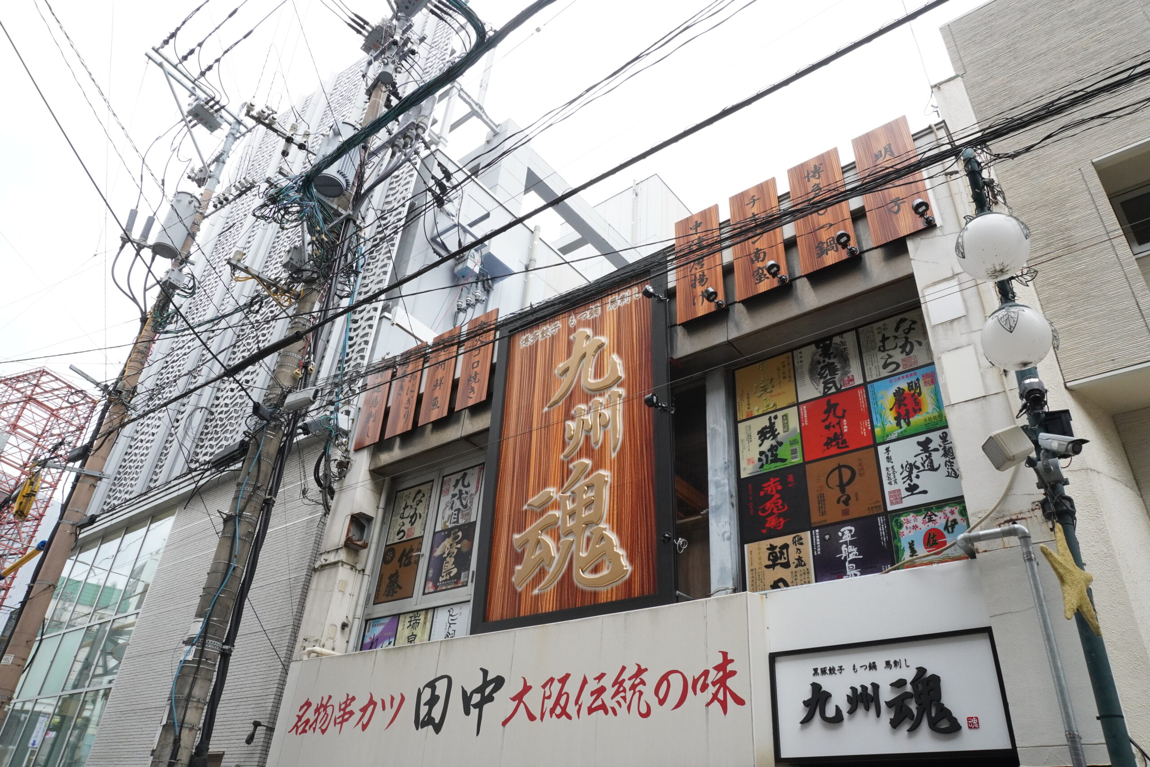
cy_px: 384
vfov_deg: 53.1
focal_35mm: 24
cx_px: 575
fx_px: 767
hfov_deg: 73.7
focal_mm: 16
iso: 1600
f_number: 11
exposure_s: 1/200
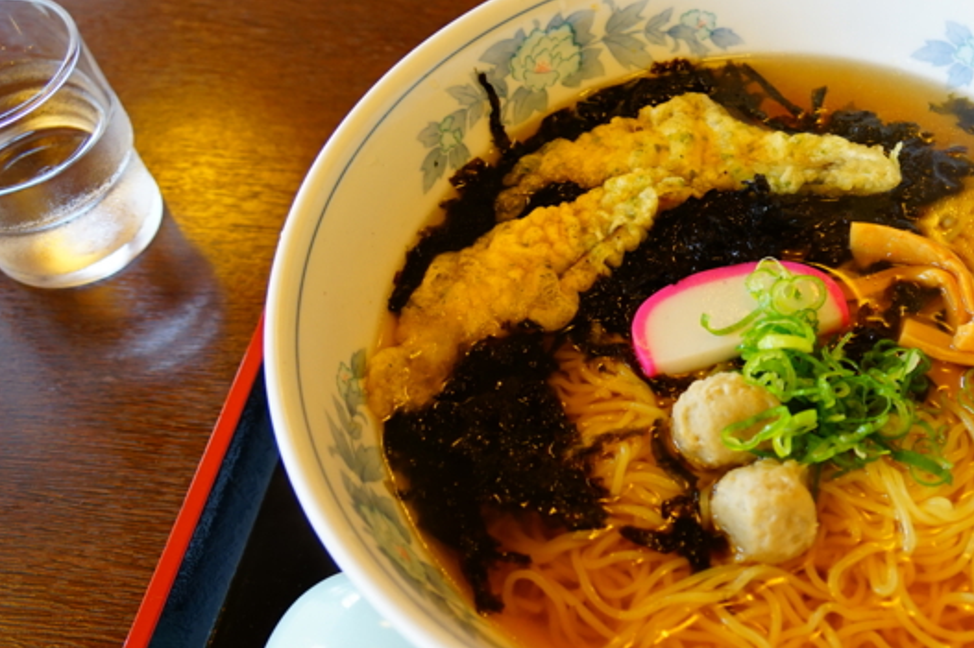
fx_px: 1109
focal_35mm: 41
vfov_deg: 32.6
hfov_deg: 46.2
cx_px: 699
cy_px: 348
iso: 500
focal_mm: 18
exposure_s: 1/60
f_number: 4
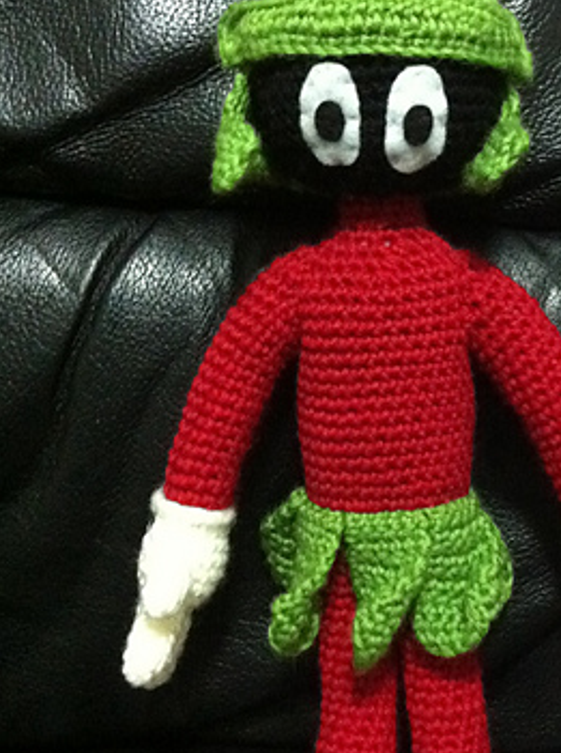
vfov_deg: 30.3
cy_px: 370
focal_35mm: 64
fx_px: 1388
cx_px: 389
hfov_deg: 22.7
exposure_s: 1/15
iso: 1000
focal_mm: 3.85
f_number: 2.8
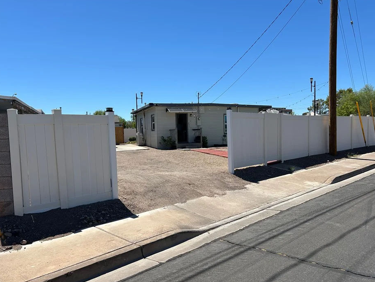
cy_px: 153
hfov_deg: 61.6
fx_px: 314
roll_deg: +0.9
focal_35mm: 29
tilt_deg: -2.6
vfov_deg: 48.2
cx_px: 197
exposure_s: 1/5319
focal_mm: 5.7
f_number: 1.5
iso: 50
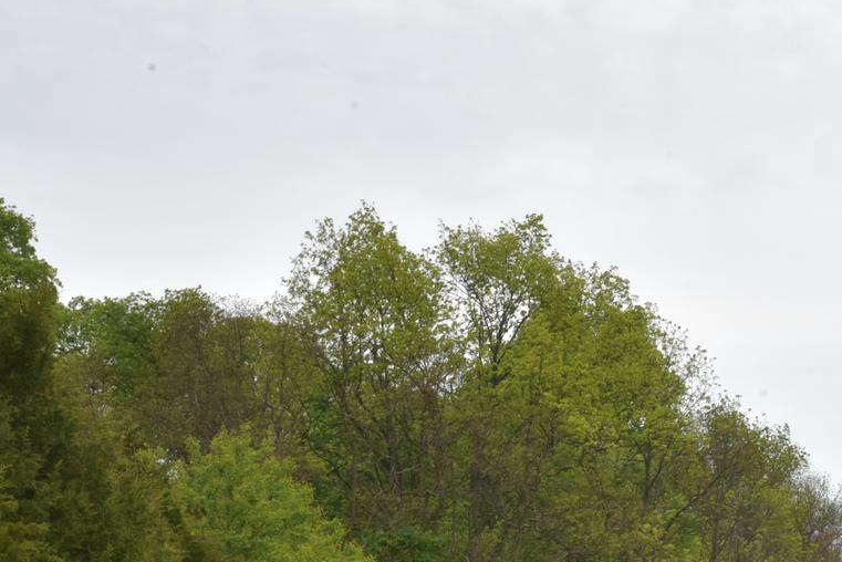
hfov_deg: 13.6
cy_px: 733
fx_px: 3463
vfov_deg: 9.1
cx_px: 921
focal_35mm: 148
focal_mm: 55
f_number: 22
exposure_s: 1/200
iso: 800
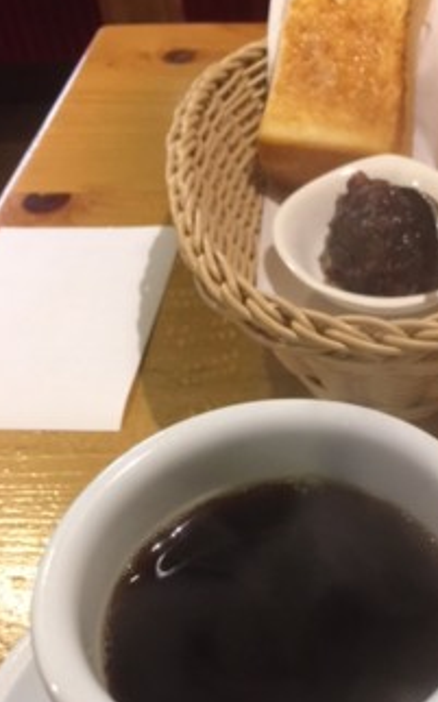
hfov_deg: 29.2
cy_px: 432
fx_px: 822
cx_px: 351
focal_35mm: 43
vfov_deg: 45.9
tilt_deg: -45.4
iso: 125
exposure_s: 1/15
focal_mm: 4.15
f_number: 2.2
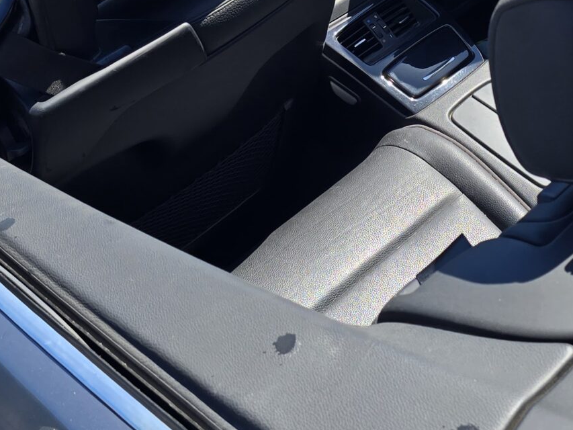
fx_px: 1142
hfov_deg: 28.1
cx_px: 351
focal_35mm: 69
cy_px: -192
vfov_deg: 19.0
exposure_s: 1/377
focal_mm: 6.3
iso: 12
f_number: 1.7
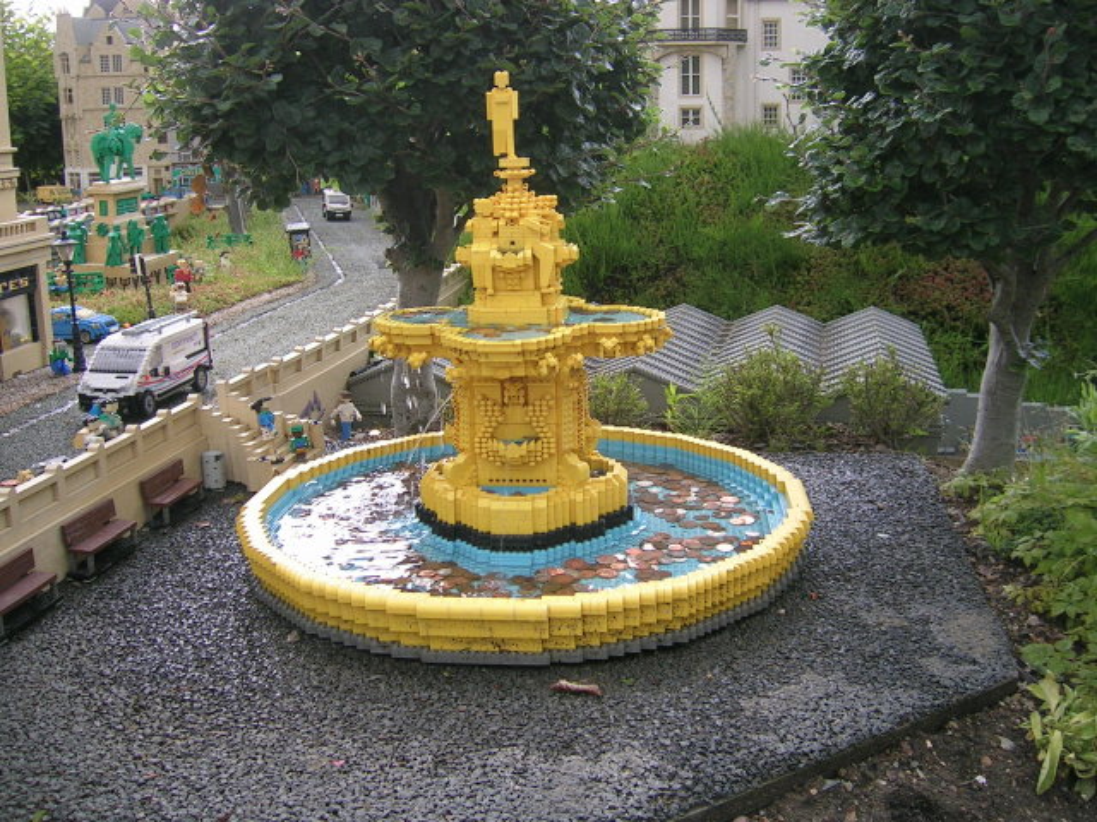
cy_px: 411
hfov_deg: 52.6
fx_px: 1109
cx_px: 548
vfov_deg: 40.7
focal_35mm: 35
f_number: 2.8
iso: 50
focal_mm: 5.4
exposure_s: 1/91.7
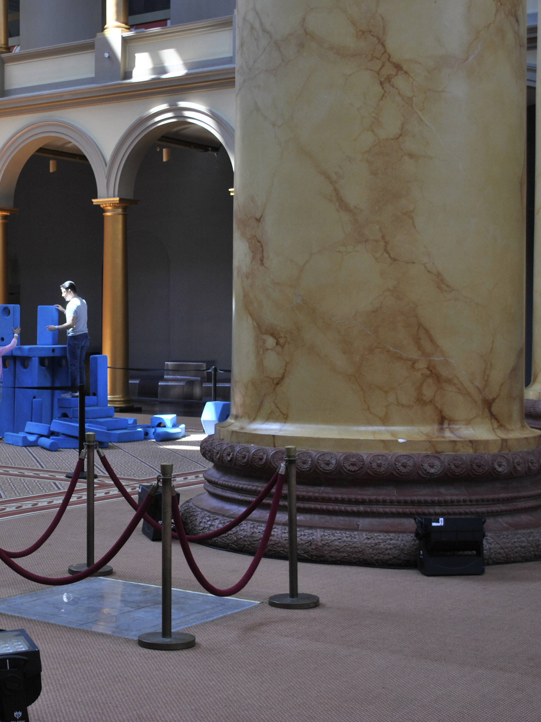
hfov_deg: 22.7
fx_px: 1307
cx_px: 33
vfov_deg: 30.9
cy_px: 360
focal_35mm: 63
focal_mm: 29
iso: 100
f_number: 4.5
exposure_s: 1/15
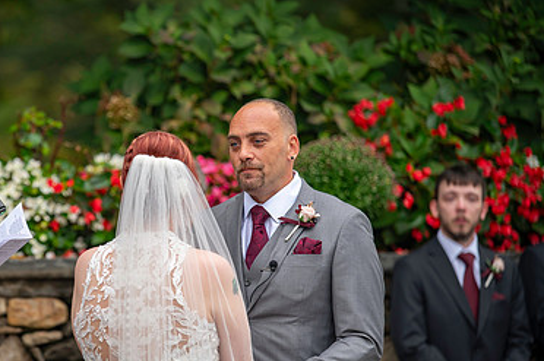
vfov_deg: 4.9
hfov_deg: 7.3
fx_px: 4241
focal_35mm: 281
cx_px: 129
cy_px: 234
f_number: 3.2
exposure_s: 1/160
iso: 320
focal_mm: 180
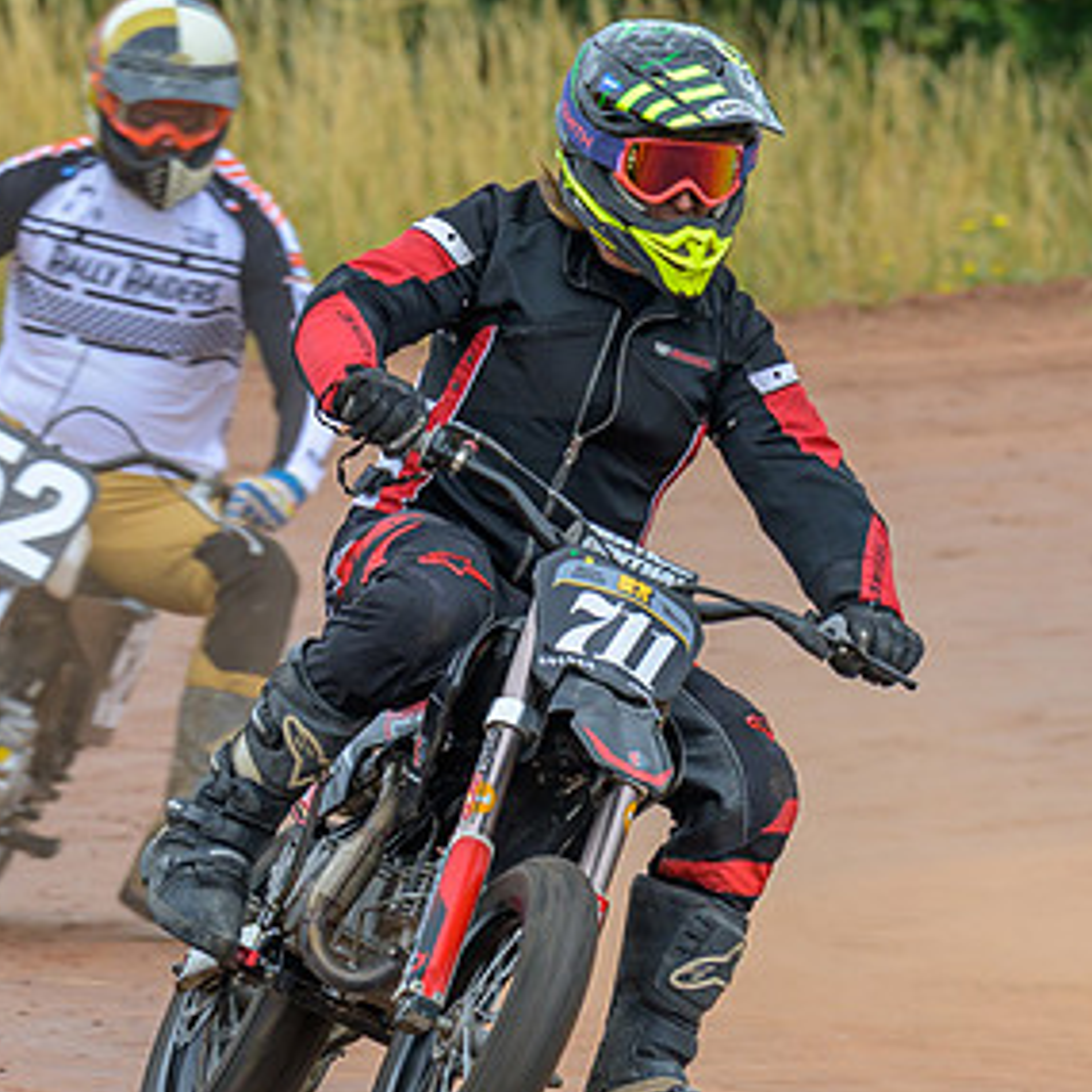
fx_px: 28267
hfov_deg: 2.2
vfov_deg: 2.2
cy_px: 546
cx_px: 236
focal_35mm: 792
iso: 100
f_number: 5
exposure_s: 1/320
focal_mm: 200
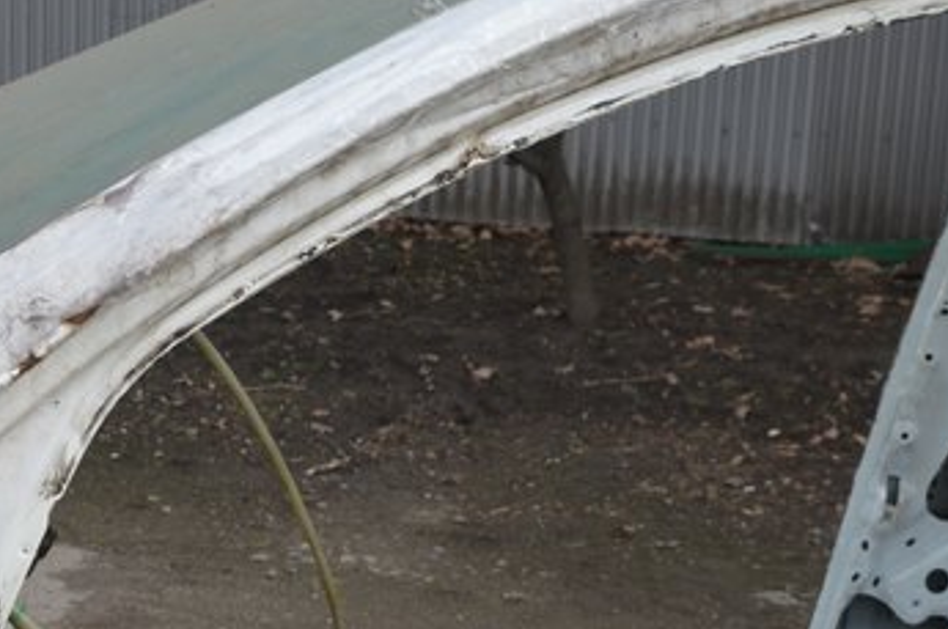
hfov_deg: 19.1
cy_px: 691
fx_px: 2814
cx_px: 412
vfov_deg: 12.5
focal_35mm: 107
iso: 100
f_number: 7.1
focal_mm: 24
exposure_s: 1/200
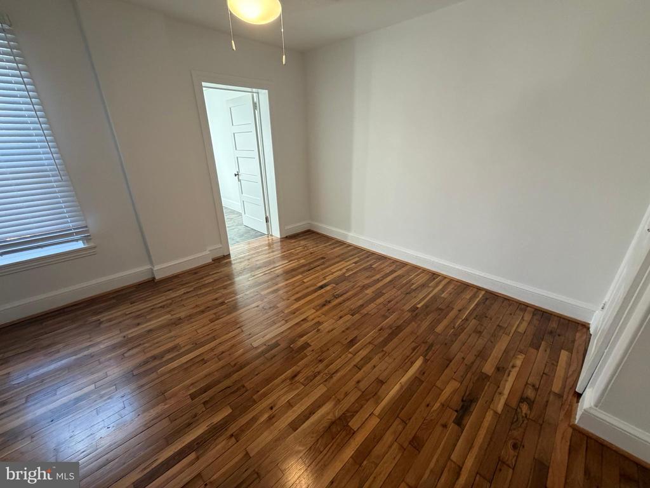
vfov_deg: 85.7
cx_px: 325
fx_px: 263
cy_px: 244
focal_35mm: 14
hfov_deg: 102.1
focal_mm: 2.22
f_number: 2.2
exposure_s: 1/120
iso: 320
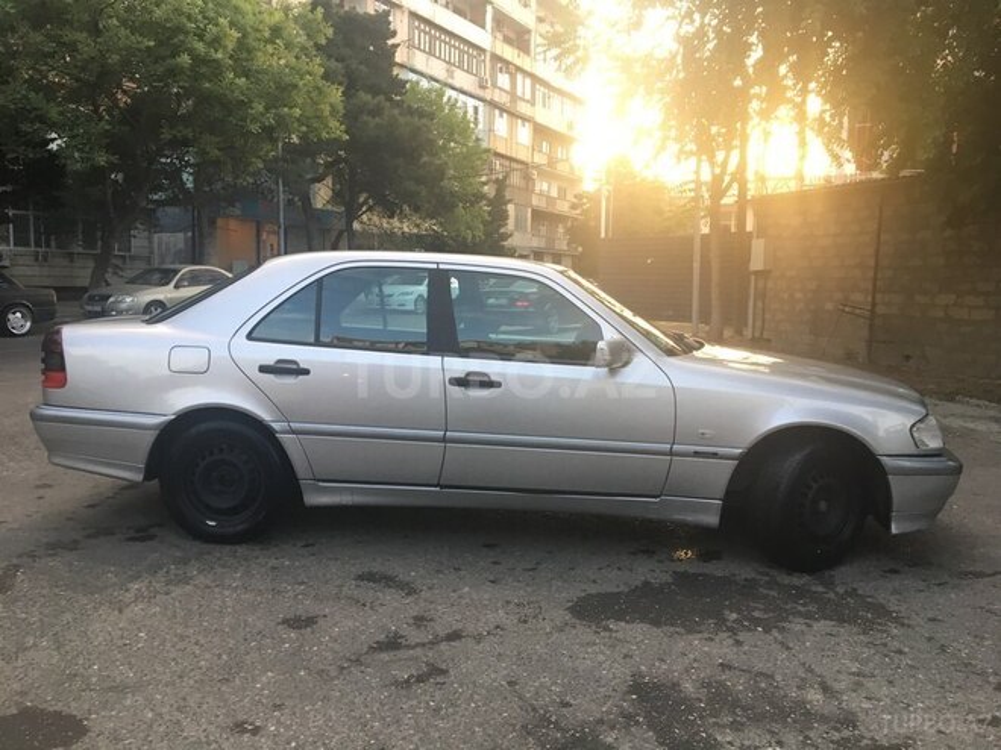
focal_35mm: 29
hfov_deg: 61.7
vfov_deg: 48.2
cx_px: 500
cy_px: 375
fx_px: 839
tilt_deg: -6.6
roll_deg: -0.4
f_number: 2.2
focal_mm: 4.15
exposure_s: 1/33
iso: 32
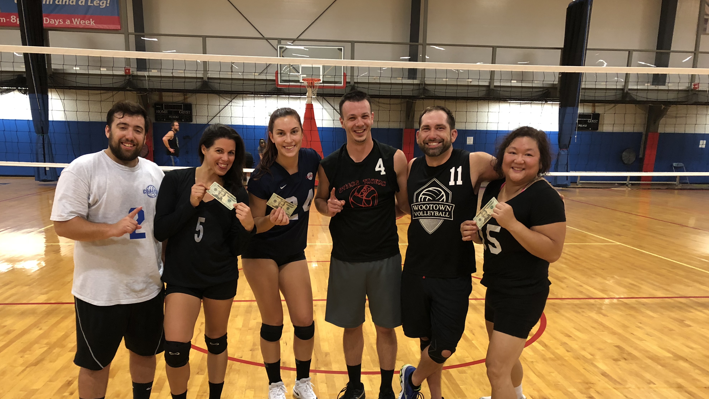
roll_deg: -0.1
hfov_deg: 62.6
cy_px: 263
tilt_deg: -10.8
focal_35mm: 31
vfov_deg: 37.4
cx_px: 349
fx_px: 583
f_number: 1.8
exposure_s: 1/15
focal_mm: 3.99
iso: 80
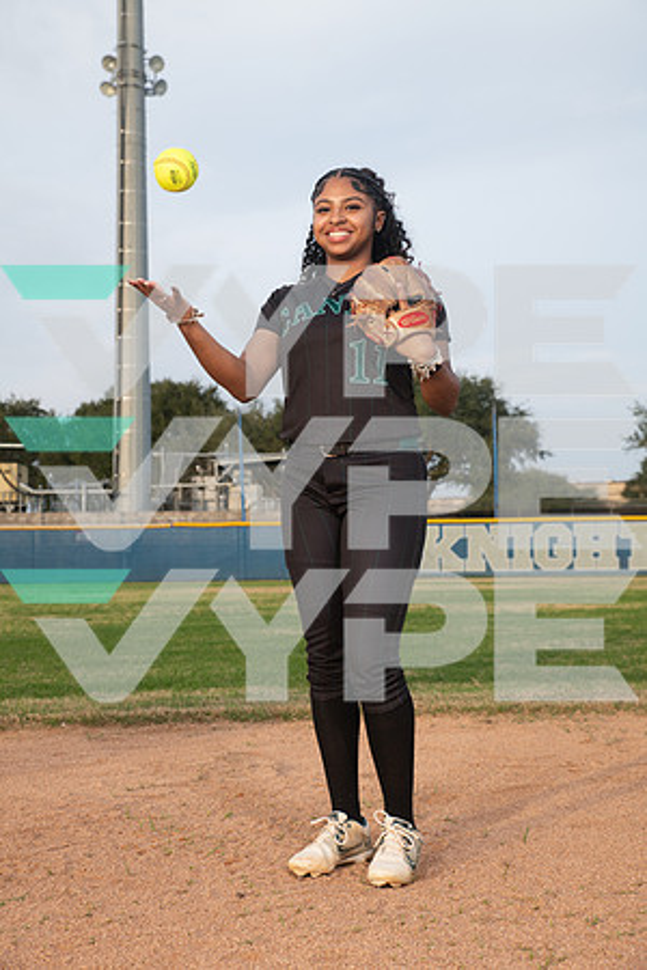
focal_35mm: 48
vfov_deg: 41.1
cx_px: 324
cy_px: 485
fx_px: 1294
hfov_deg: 28.1
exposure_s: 1/320
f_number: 6.3
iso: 200
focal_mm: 48
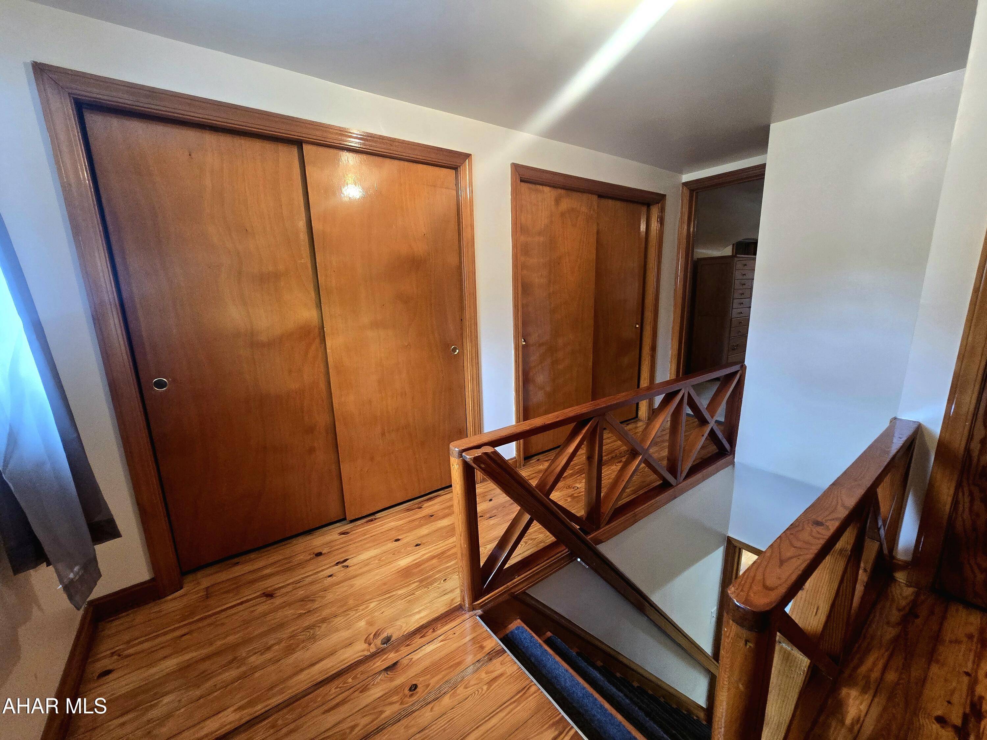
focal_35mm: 13
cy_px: 370
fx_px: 371
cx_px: 494
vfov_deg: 89.9
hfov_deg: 106.2
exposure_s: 1/60.2
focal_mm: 2.2
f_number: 2.2
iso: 320
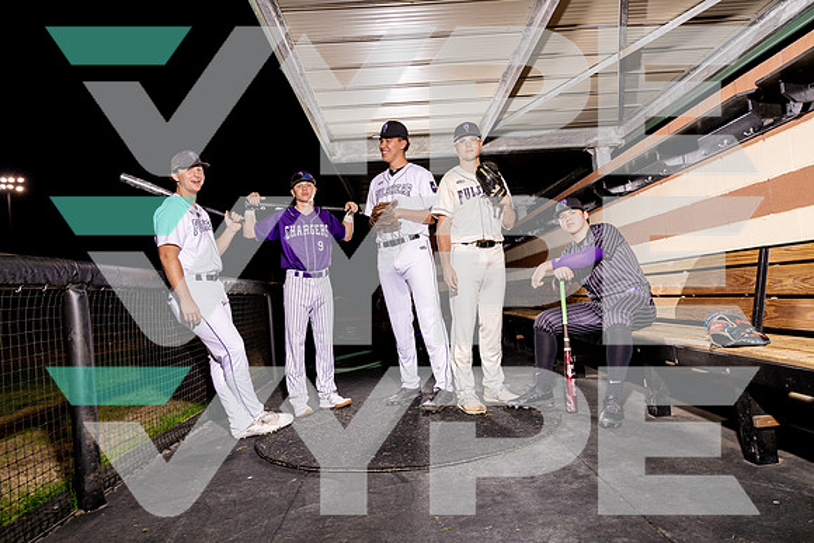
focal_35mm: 24
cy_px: 270
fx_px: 550
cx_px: 403
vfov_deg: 52.6
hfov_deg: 73.0
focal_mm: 24
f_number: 5.6
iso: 250
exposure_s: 1/250
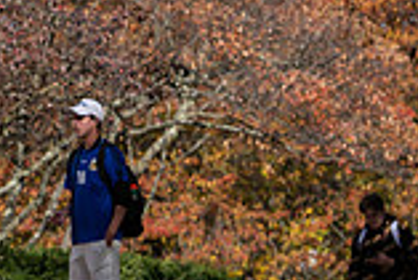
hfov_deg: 4.8
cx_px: -325
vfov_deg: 3.2
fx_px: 4974
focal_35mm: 428
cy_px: 28
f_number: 5.6
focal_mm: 116
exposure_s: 1/640
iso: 160
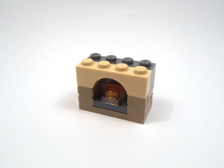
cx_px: 112
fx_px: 239
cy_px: 84
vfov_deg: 38.7
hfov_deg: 50.1
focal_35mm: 37
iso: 80
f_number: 3.9
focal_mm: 6.61
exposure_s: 1/100
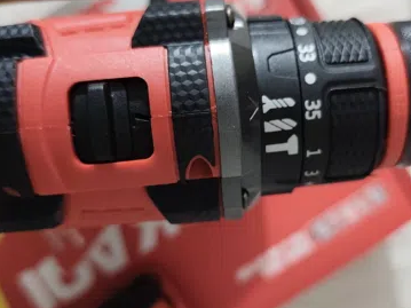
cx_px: 227
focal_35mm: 41
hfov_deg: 45.7
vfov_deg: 35.1
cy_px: 160
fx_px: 487
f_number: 1.65
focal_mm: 6.19
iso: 800
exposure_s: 1/33.3
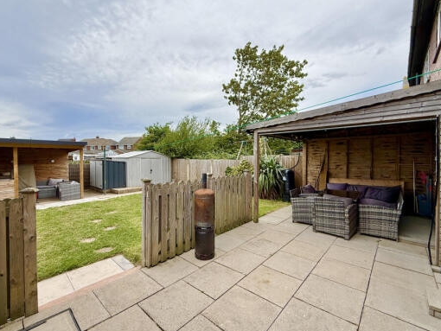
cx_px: 215
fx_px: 204
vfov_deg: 78.1
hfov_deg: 94.5
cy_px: 159
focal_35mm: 16
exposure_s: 1/1285
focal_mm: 2.22
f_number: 2.2
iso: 50
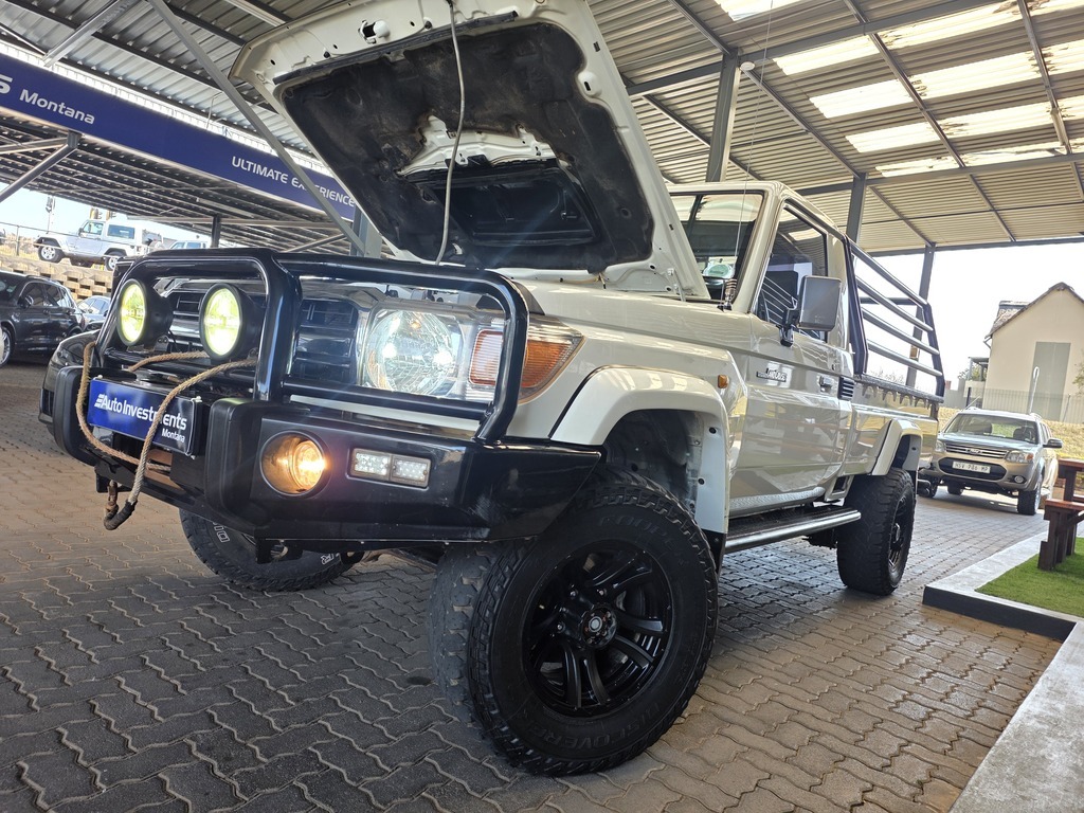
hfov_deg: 73.9
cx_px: 542
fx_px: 720
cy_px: 406
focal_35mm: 23
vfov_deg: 58.9
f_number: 1.7
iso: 64
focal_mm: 6.25
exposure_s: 1/180
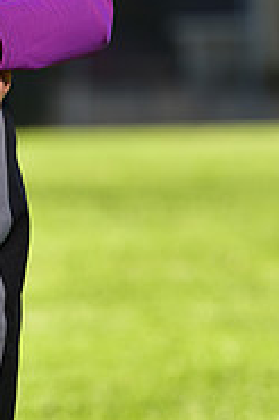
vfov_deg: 3.3
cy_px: -109
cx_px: -108
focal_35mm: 627
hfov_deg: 2.2
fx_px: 7302
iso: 80
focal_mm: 200
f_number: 5
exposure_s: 1/250
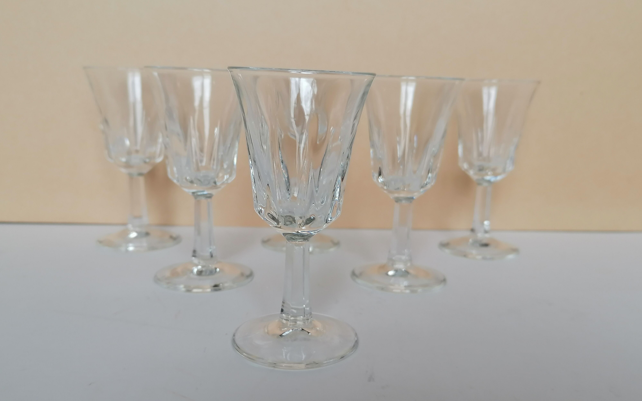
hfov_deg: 58.1
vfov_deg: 38.2
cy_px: 239
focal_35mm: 33
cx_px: 322
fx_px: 577
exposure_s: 1/126
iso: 50
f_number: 1.8
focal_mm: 4.75
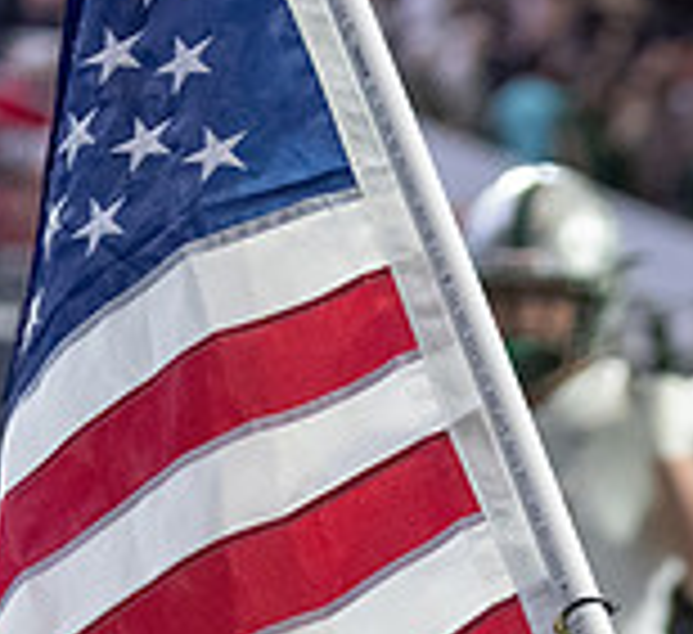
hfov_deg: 4.7
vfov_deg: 4.3
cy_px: 1135
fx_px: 8447
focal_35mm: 389
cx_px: 962
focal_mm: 83
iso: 3200
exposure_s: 1/320
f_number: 2.8
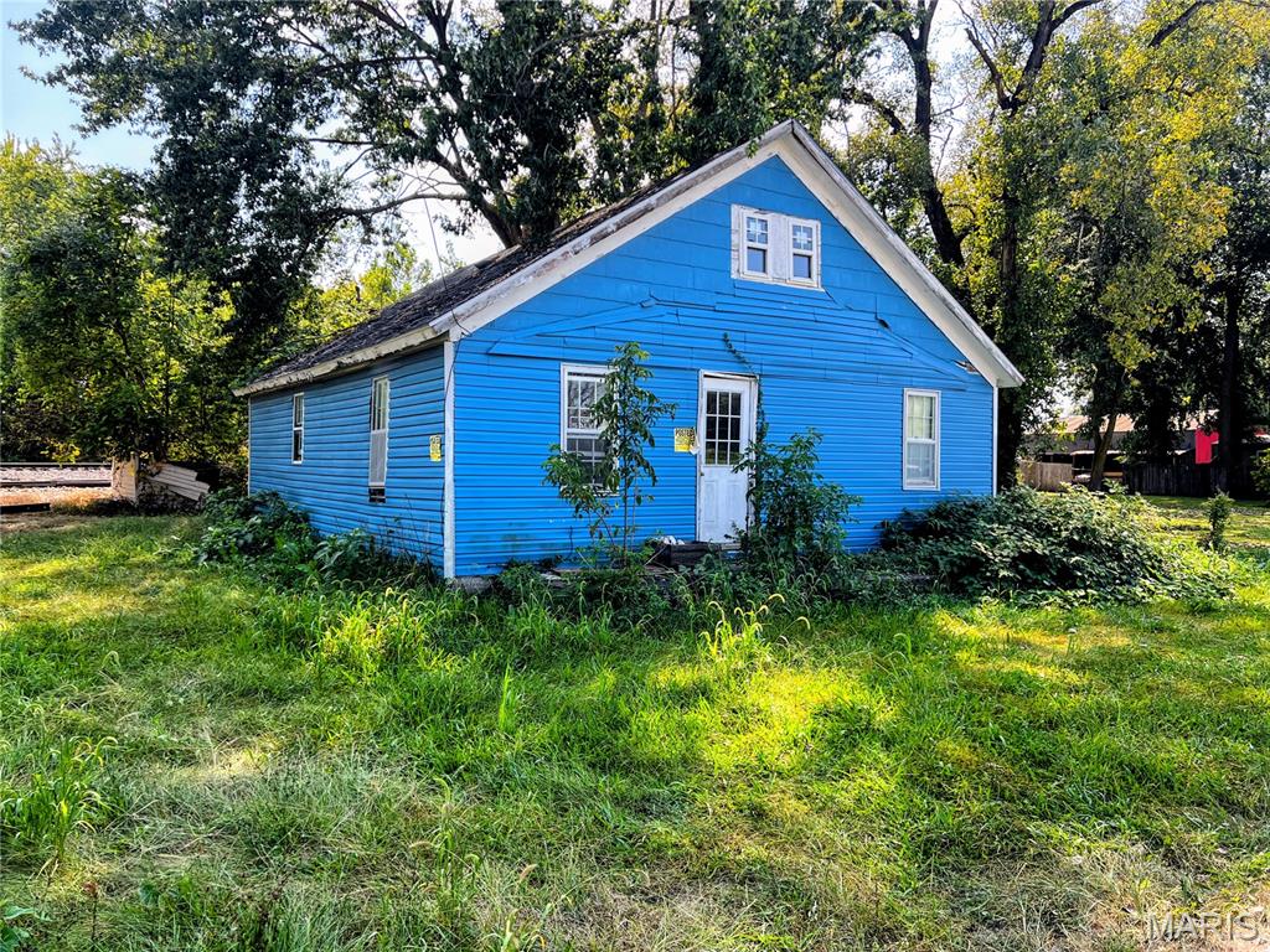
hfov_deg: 67.3
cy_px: 476
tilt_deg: -0.6
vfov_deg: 53.1
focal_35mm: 26
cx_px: 635
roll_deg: -1.0
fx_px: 954
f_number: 1.5
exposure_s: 1/814
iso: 50
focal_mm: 5.7
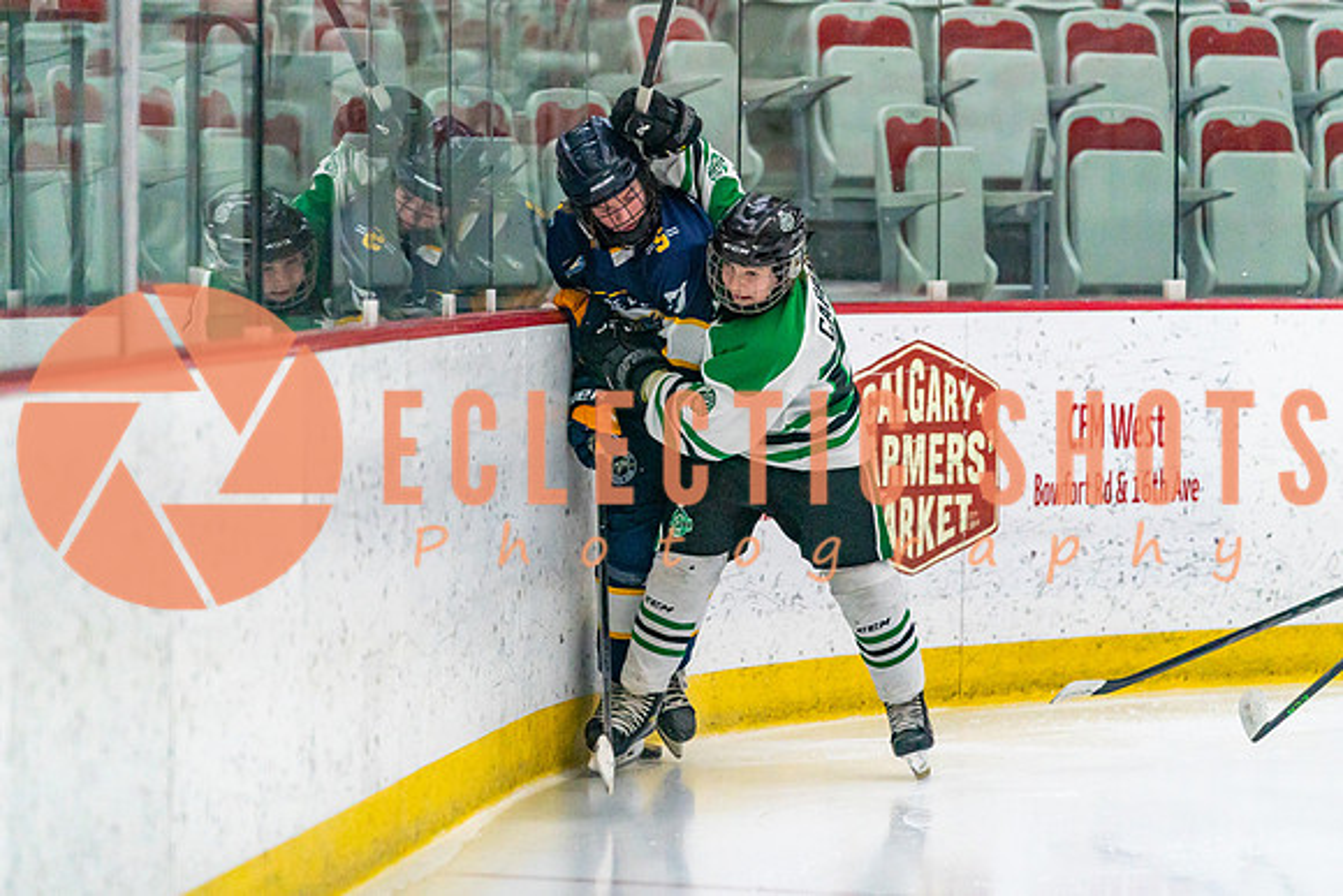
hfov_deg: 9.1
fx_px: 8469
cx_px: 700
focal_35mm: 227
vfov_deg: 6.1
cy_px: 467
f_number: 2.8
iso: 4000
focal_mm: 200
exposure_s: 1/1600
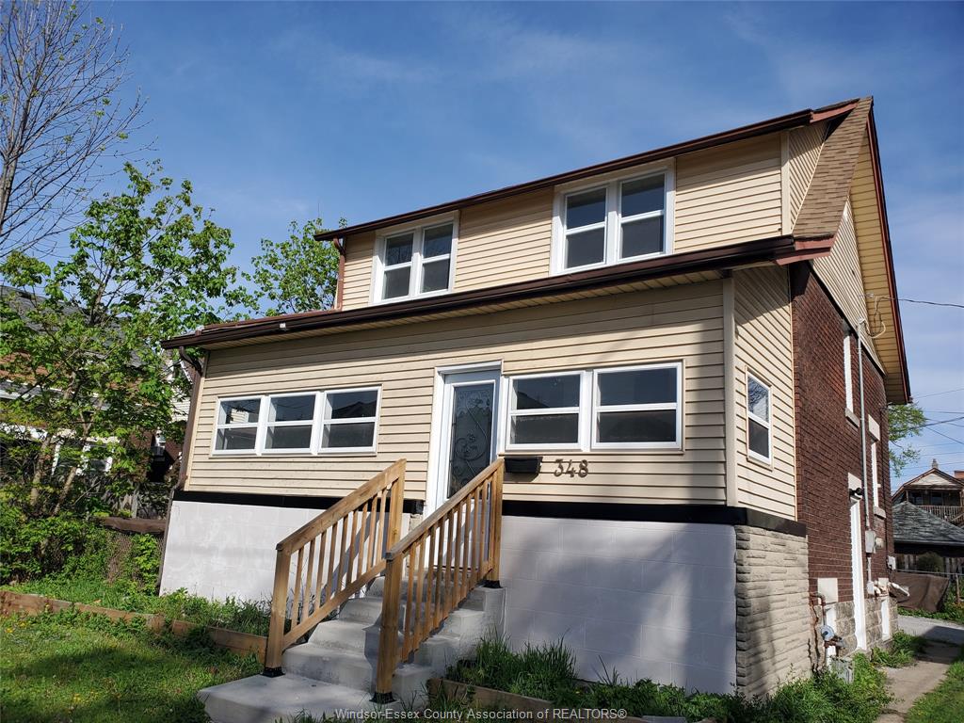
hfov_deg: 67.3
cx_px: 482
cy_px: 362
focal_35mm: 26
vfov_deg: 53.1
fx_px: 724
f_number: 2.4
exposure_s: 1/1909
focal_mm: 4.3
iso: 50
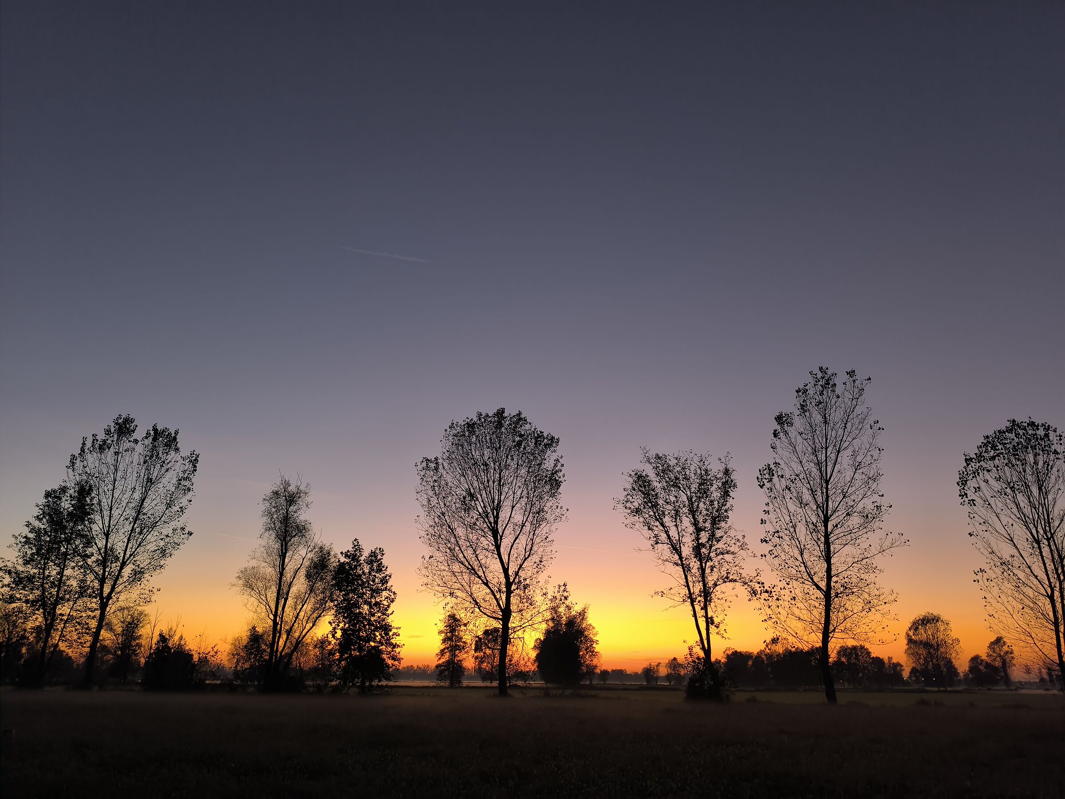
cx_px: 532
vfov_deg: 58.9
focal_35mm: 23
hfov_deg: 73.9
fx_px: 708
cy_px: 400
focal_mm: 6.14
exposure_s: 1/50
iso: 1250
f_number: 1.65
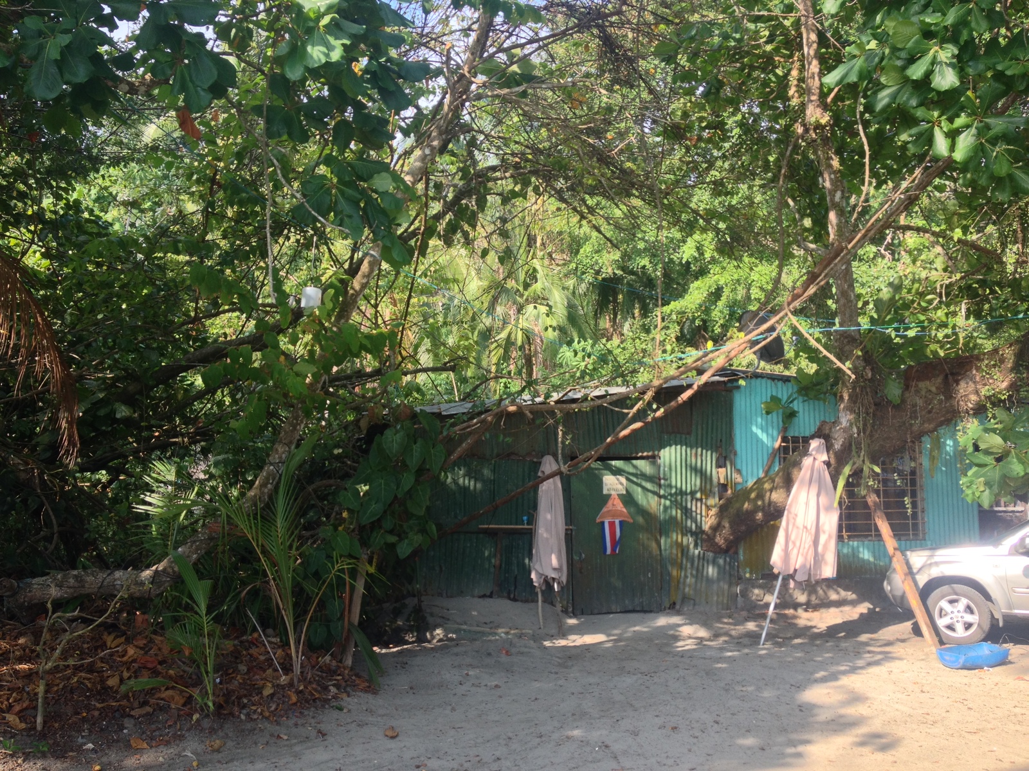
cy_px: 386
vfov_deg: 40.7
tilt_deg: +1.4
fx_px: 1040
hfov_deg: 52.6
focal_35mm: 35
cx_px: 514
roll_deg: +0.1
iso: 50
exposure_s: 1/222
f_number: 2.4
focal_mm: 4.28
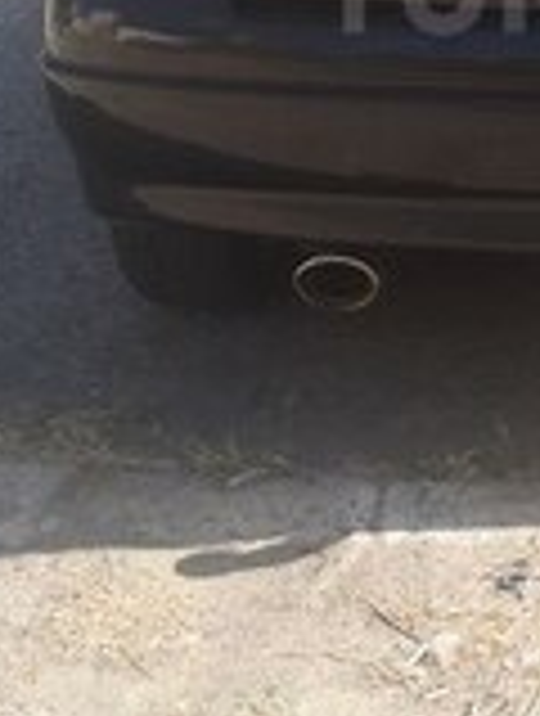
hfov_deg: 16.8
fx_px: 1740
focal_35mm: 84
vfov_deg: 22.3
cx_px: 662
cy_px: -18
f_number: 1.9
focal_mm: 3.6
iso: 40
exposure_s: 1/501
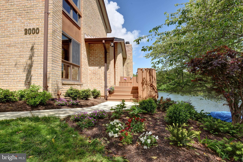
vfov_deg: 59.5
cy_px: 81
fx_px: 142
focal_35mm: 21
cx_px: 122
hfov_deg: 81.2
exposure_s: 1/200
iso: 160
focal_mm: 21
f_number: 10
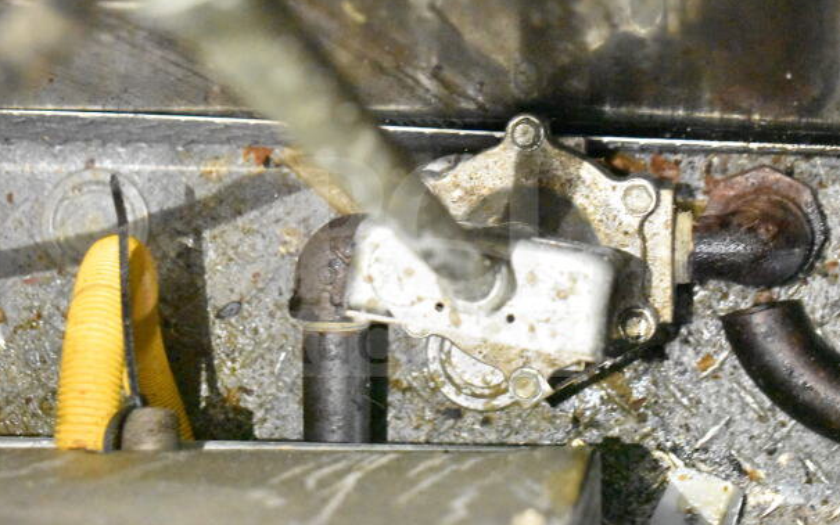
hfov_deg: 26.8
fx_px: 1763
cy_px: 267
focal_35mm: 77
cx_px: 419
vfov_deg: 16.9
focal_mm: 50
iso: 25600
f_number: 5.6
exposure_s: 1/15
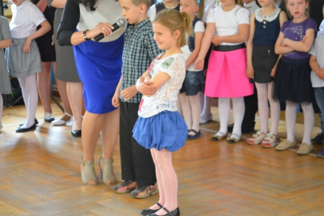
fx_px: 860
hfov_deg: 21.3
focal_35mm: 96
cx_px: 146
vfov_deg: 14.3
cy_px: 98
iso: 3200
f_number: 5.6
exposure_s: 1/25
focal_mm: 55
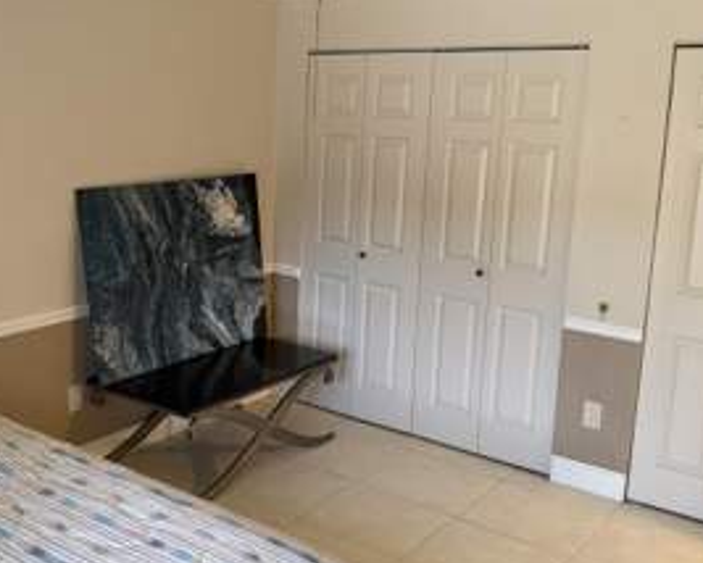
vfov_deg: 35.7
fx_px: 874
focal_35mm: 42
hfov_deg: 43.2
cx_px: 234
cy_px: 251
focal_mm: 6.76
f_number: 1.78
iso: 400
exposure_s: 1/60
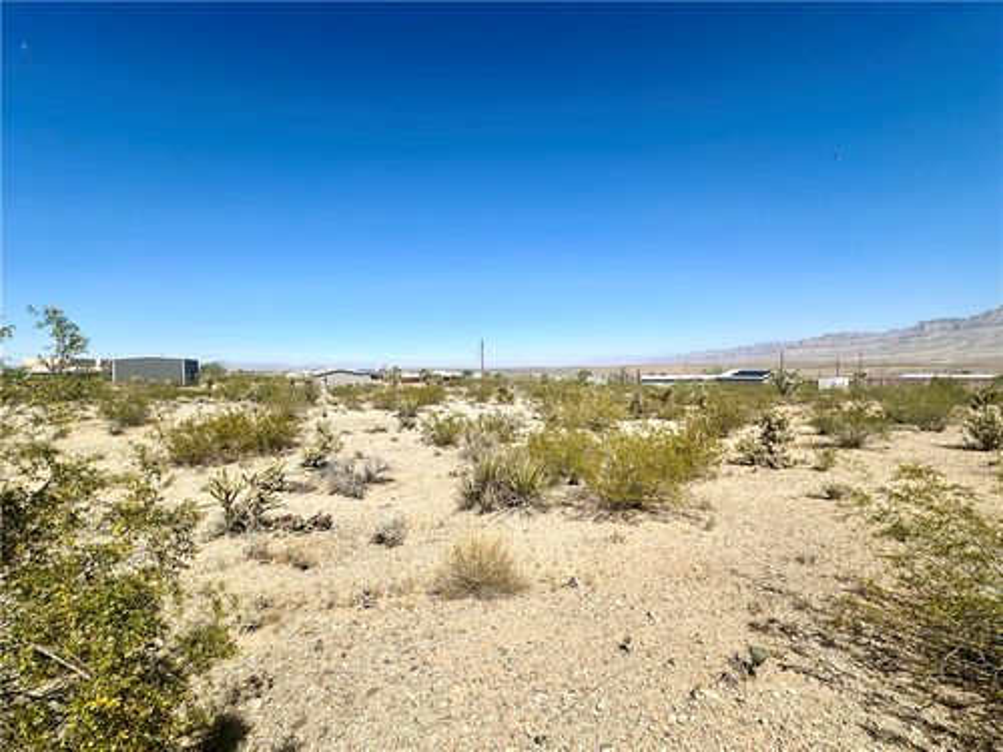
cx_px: 502
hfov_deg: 102.1
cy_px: 376
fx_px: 406
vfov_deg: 85.7
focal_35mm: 14
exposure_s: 1/3731
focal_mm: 2.22
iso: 50
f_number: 2.2
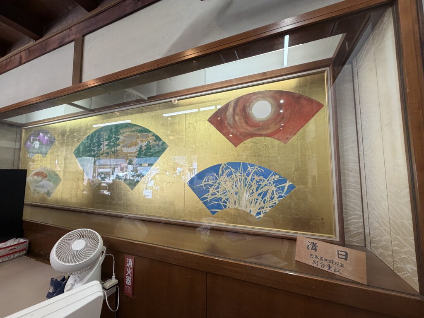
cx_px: 212
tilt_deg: +6.4
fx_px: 171
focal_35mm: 14
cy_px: 159
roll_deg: +0.6
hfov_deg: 102.1
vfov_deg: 85.7
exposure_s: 1/120
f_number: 2.2
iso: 200
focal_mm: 2.22
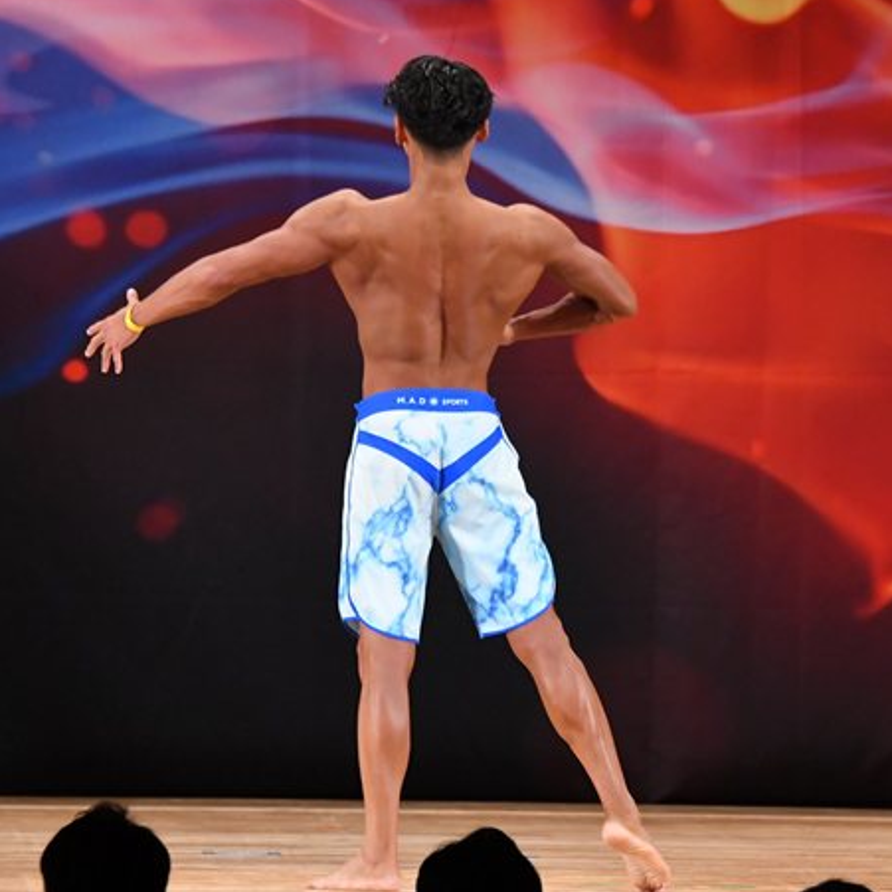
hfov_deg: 5.5
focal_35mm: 317
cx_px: 509
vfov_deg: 5.5
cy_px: 455
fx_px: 9242
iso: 3200
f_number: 5.6
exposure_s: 1/400
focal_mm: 145
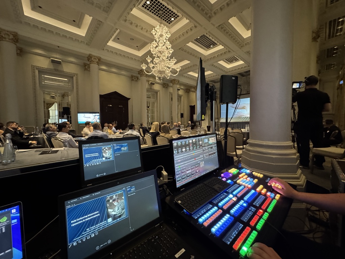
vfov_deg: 85.7
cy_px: 130
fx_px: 140
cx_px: 172
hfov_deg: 102.1
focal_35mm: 14
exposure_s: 1/50
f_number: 2.2
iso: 1250
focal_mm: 2.22
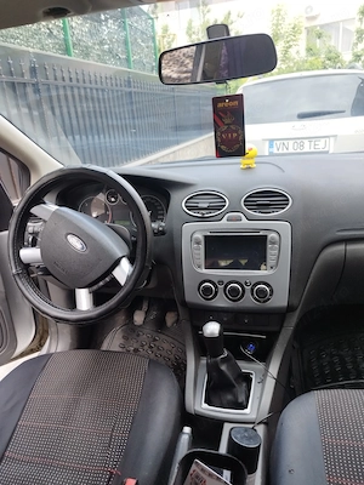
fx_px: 351
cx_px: 182
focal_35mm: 25
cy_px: 242
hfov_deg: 54.9
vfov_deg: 69.4
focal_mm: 5.95
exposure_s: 1/50
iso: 90
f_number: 1.89
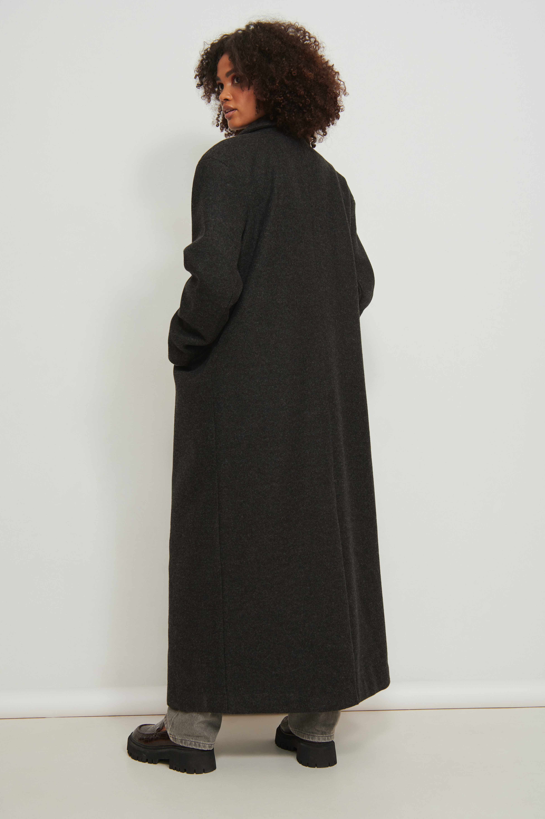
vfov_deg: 42.8
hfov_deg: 29.2
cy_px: 410
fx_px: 1046
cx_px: 272
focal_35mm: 46
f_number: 8
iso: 200
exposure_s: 1/160
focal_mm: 46
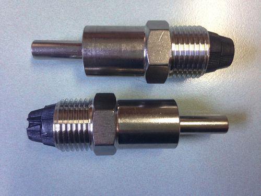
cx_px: 130
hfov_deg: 55.4
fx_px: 249
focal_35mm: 33
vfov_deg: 42.9
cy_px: 98
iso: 100
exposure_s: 1/20
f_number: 2.4
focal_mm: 4.12
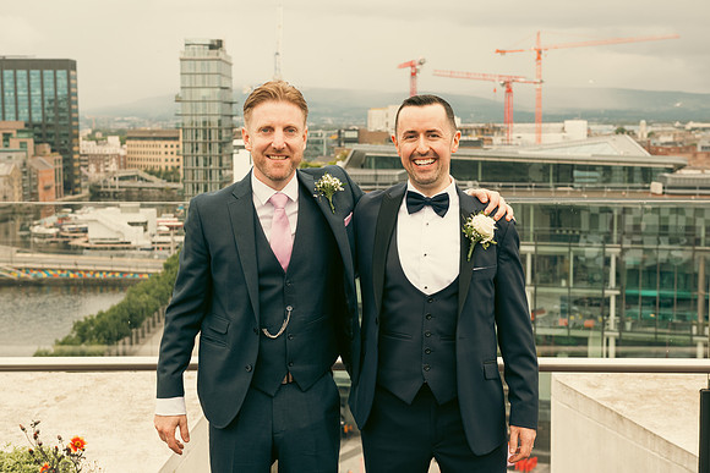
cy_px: 236
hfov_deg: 37.1
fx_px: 1057
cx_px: 355
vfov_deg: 25.3
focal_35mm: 54
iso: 320
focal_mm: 52
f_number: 6.3
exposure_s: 1/250
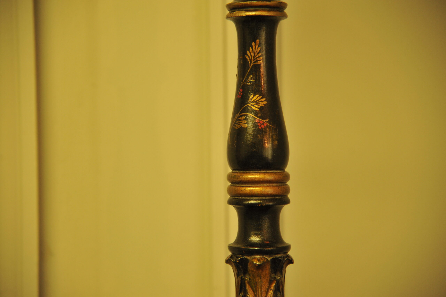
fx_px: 1300
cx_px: 223
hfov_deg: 19.5
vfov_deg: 13.0
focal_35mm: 105
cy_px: 148
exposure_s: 1/100
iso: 1250
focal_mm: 105
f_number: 4
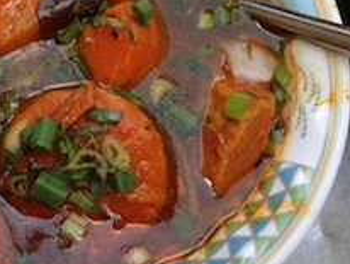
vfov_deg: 22.6
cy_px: 48
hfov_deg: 28.9
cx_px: 25
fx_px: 648
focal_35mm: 64
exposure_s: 1/261
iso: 50
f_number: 2.4
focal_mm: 4.13
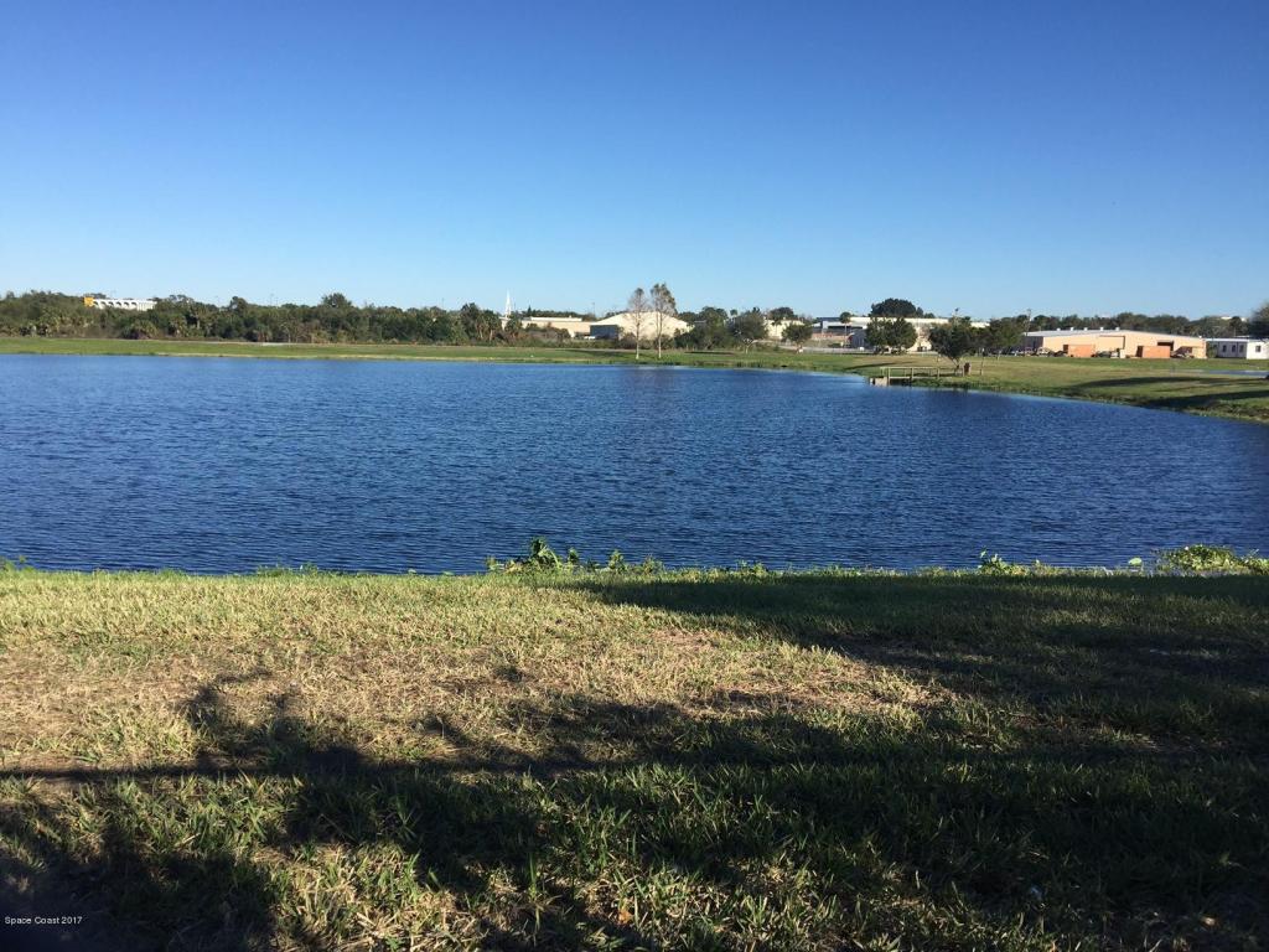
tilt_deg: -7.3
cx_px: 634
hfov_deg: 61.7
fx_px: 1063
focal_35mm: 29
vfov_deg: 48.2
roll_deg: -1.6
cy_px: 476
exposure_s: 1/1980
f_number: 2.2
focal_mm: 4.15
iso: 32
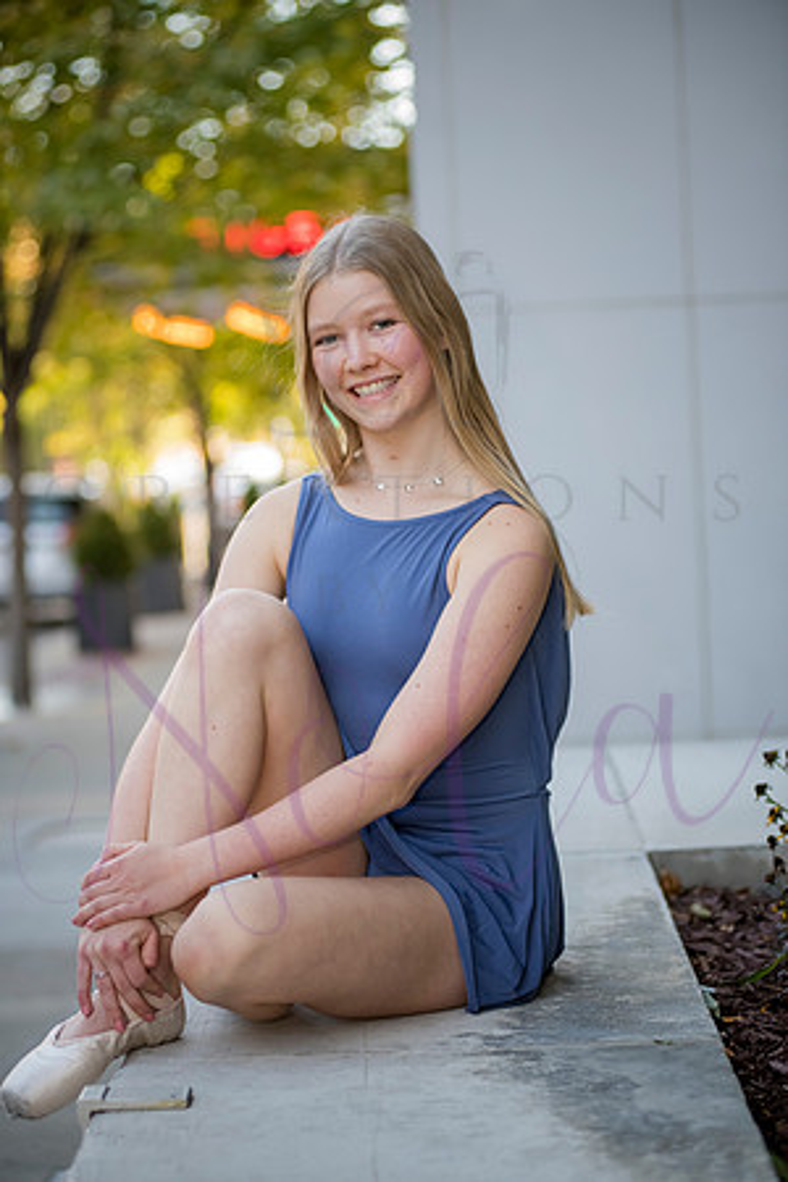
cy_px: 591
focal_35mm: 80
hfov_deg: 17.1
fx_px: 2626
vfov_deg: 25.4
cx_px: 394
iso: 800
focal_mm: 80
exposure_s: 1/400
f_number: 3.5
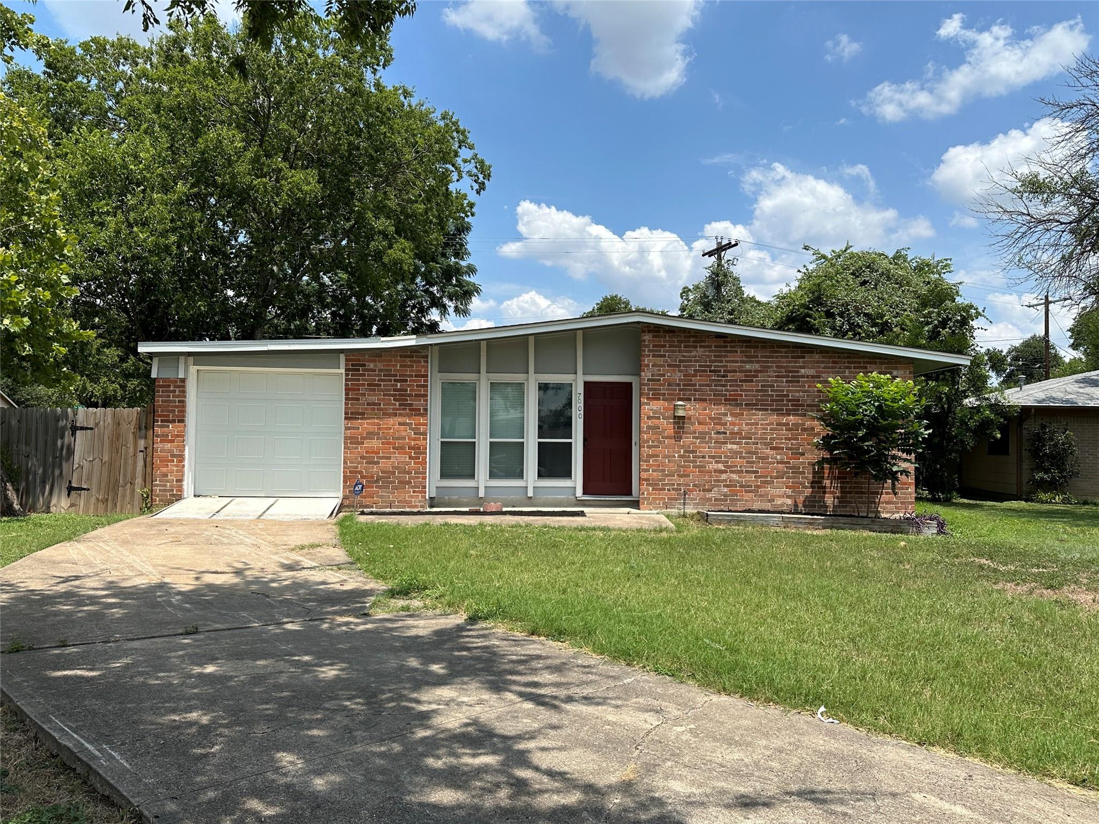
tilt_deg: +2.8
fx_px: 762
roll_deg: +1.9
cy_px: 412
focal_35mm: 24
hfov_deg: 71.6
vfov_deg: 56.8
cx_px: 550
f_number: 1.78
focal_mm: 6.86
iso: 80
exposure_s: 1/5263
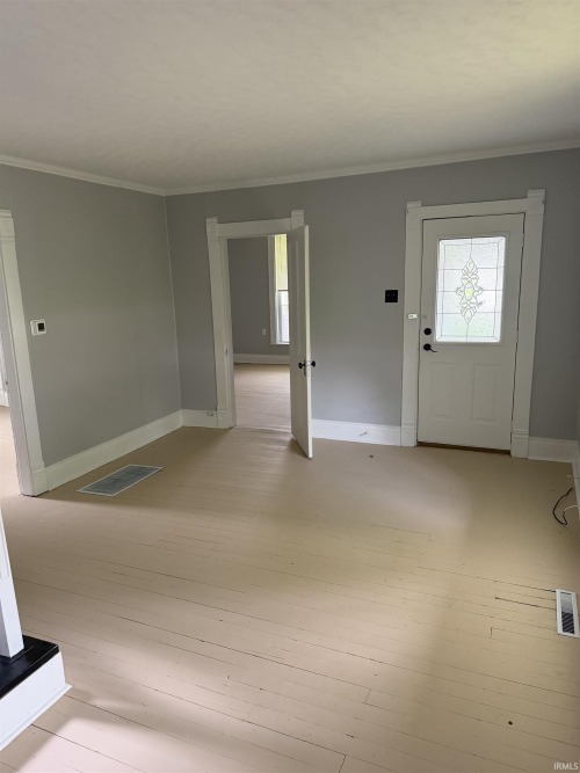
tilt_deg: -12.1
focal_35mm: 24
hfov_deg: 56.8
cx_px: 290
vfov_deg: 71.6
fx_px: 536
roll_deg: +1.2
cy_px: 386
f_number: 1.78
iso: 200
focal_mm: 6.76
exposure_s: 1/76
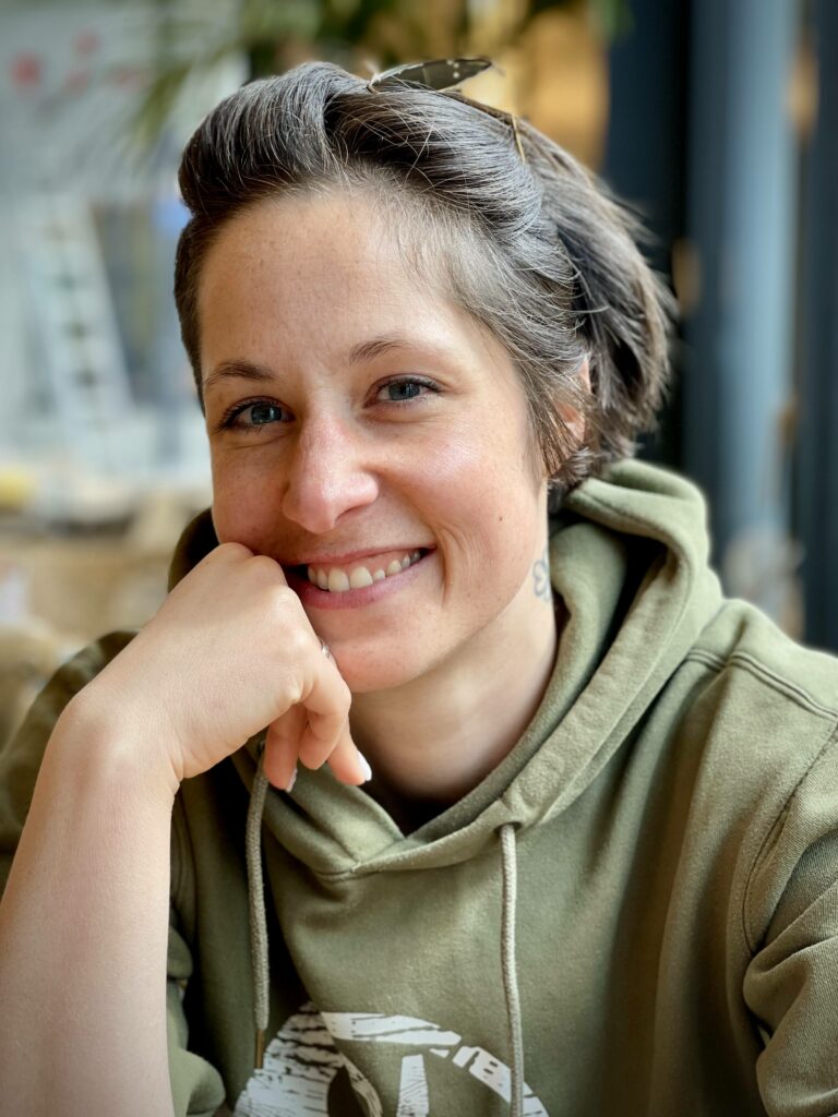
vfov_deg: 30.3
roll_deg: -0.5
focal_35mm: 64
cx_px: 419
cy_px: 558
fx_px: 2066
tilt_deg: -5.7
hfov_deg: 22.9
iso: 50
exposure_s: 1/100
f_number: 2.2
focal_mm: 7.5
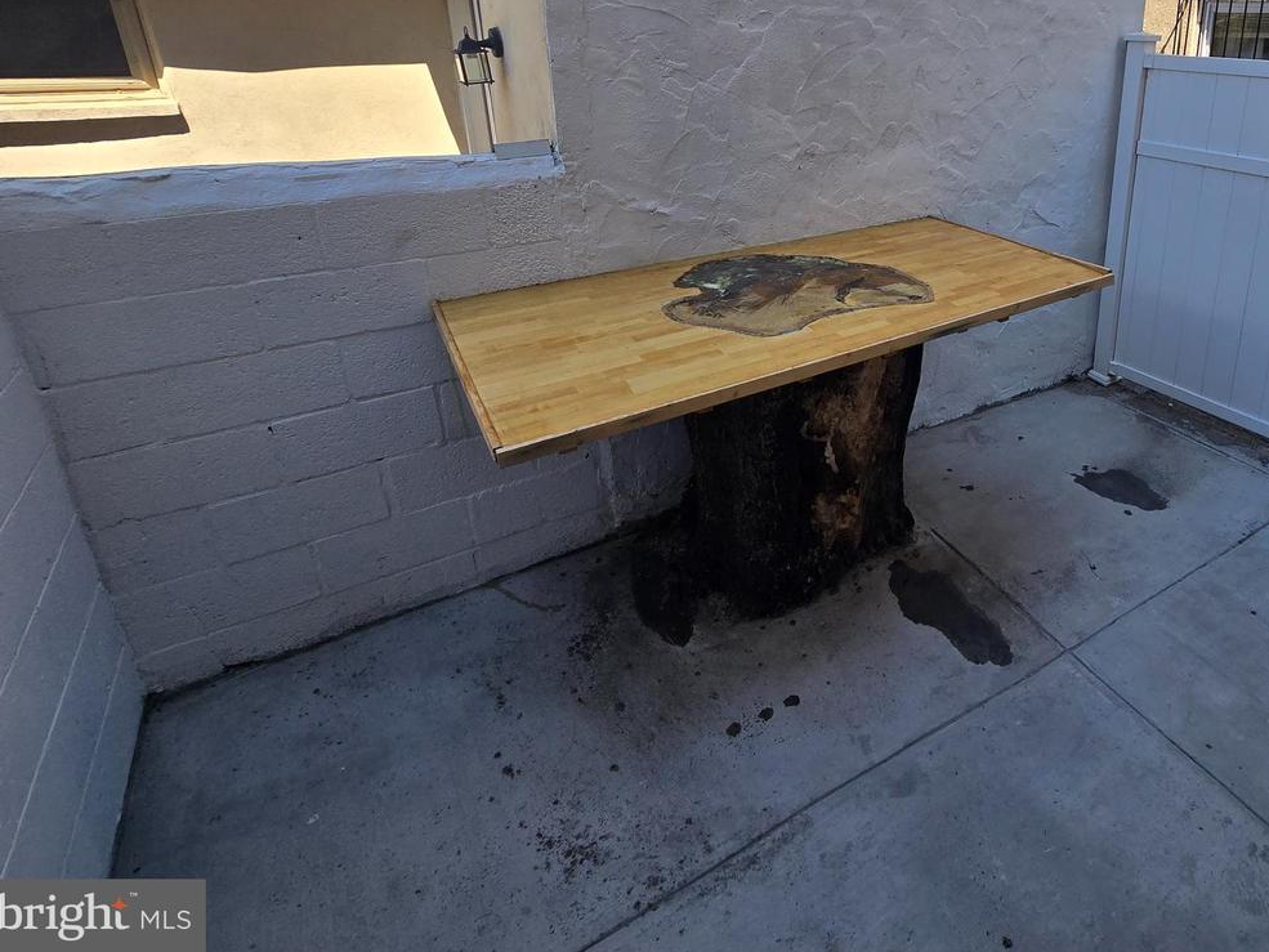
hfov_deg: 79.9
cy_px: 258
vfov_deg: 65.2
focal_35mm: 19
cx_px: 907
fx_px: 697
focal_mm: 2.2
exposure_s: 1/919
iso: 50
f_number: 2.2
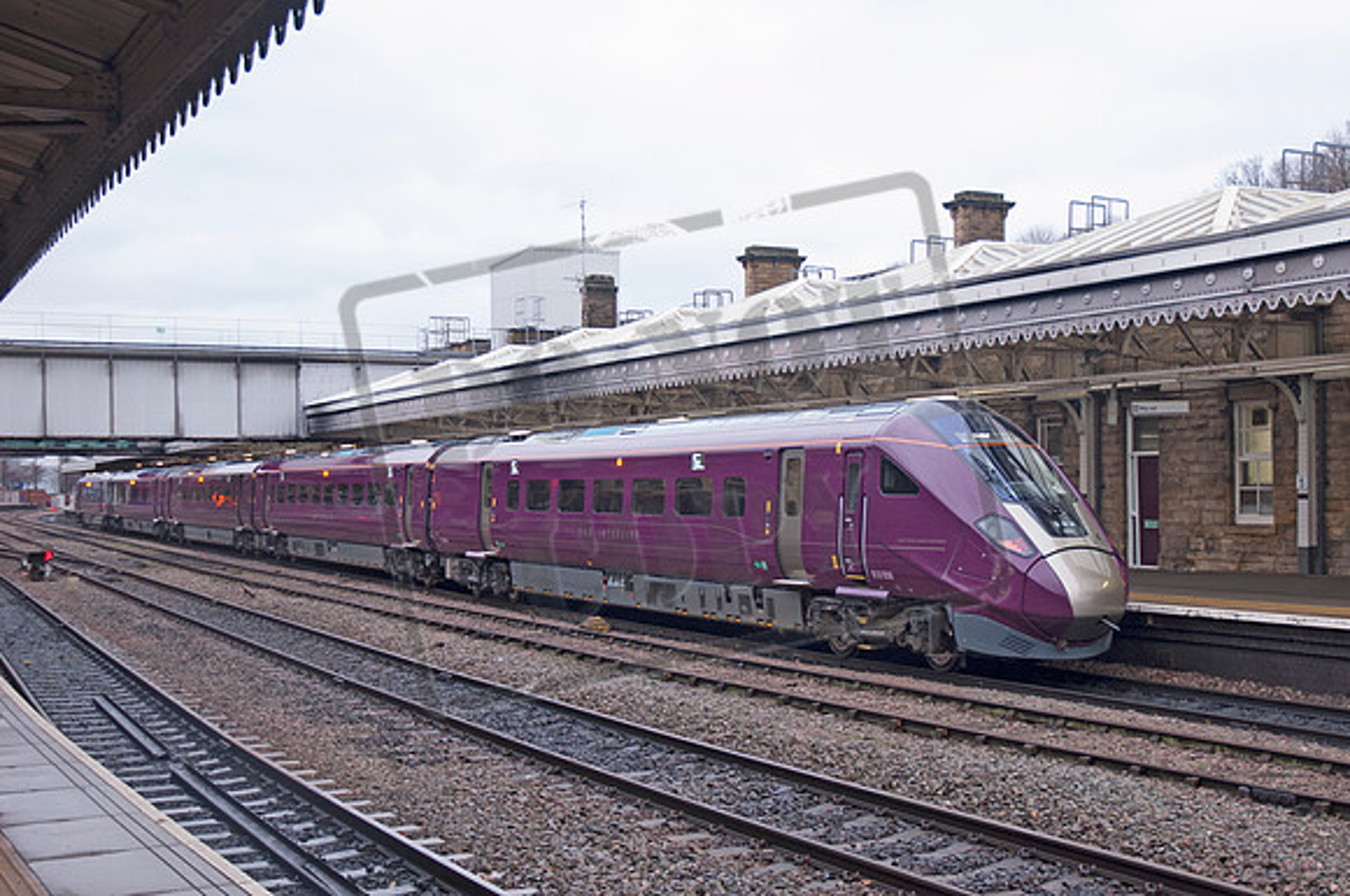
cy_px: 448
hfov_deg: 48.0
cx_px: 675
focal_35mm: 40
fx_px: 1517
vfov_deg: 32.9
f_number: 3.8
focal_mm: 27
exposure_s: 1/50
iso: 400
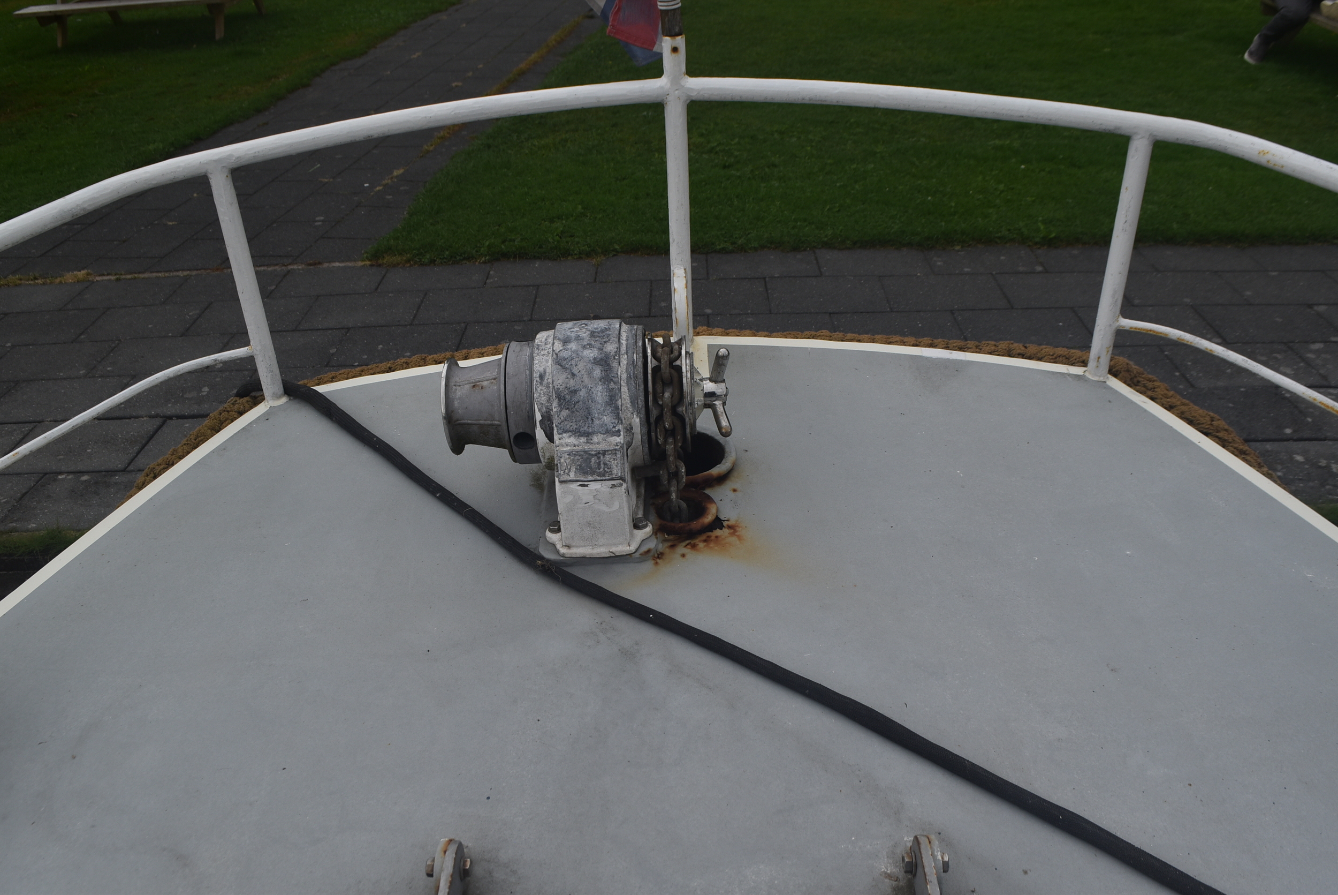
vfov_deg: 48.0
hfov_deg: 67.3
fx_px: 1004
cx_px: 669
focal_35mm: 27
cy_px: 448
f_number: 9
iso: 200
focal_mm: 18
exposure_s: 1/320
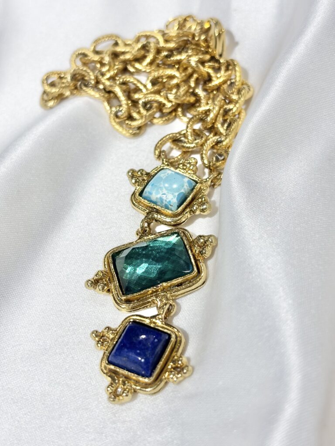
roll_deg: +9.5
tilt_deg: -44.4
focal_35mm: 52
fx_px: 671
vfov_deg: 36.8
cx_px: 168
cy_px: 223
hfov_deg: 28.0
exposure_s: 1/224
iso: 32
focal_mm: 5.96
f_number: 1.6
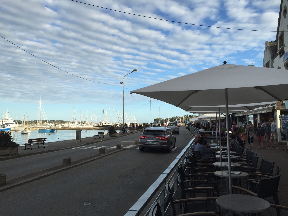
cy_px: 108
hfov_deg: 61.7
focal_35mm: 29
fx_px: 241
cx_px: 144
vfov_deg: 48.2
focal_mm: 4.15
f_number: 2.2
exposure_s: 1/1236
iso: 32
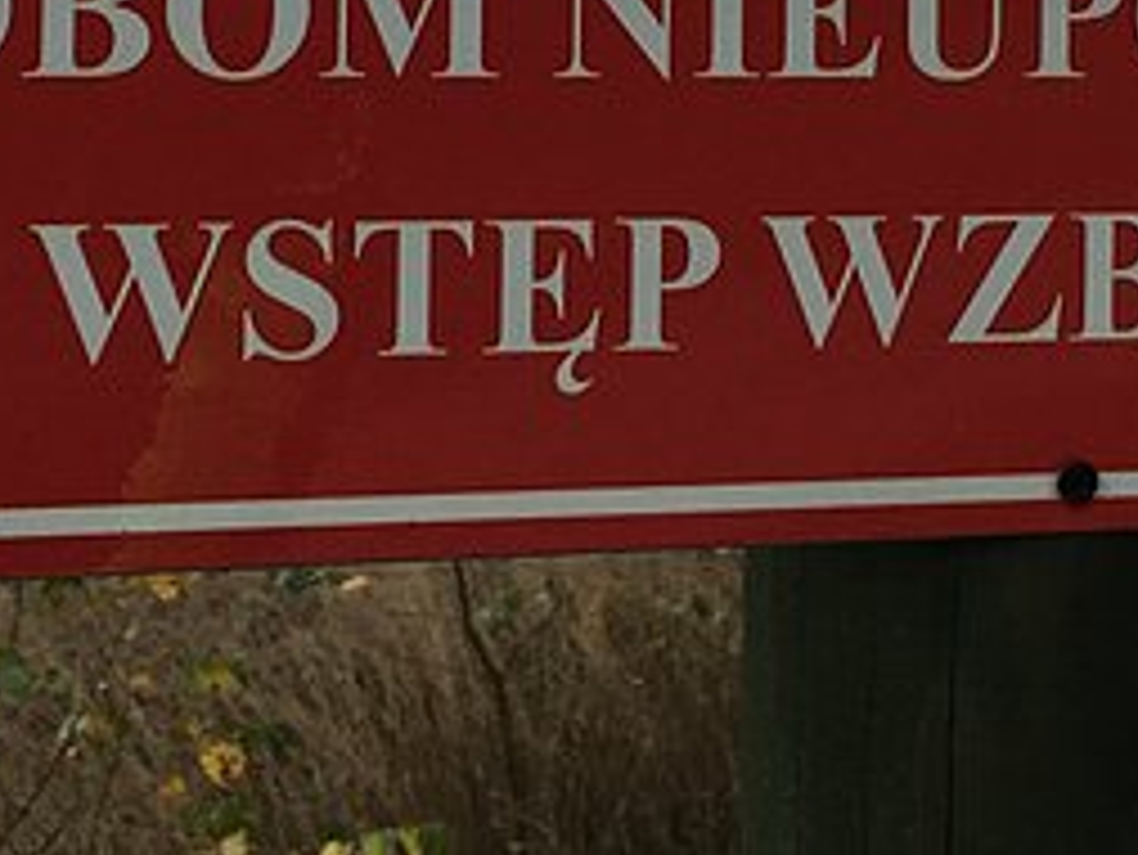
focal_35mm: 103
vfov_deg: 13.9
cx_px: 670
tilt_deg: +1.5
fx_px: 3388
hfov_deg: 19.1
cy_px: -209
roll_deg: -0.9
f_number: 2.2
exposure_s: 1/442
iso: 25
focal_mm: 4.15
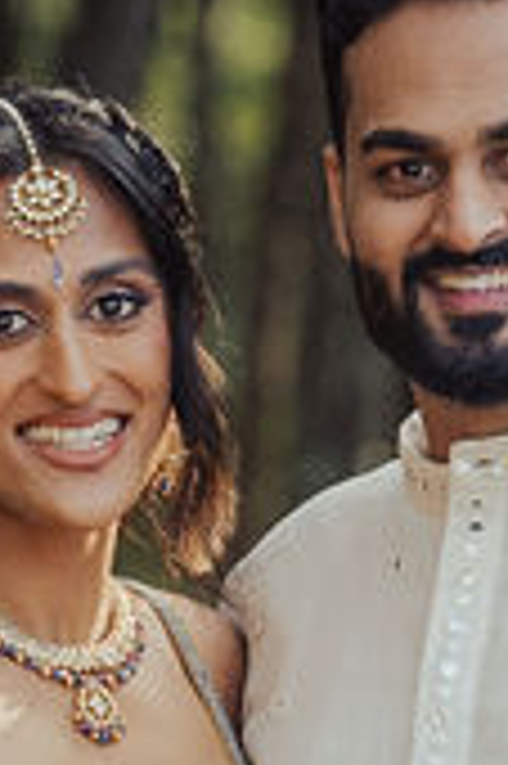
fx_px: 13404
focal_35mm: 632
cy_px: 1354
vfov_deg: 3.2
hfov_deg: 2.2
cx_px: 378
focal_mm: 112
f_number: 4
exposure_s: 1/640
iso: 320
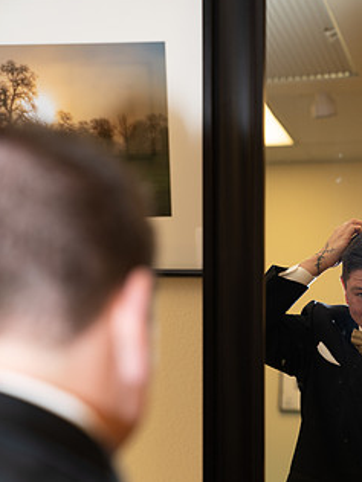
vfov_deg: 21.9
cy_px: 322
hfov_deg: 16.6
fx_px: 1241
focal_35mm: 89
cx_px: 226
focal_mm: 65
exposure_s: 1/200
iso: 500
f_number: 3.2
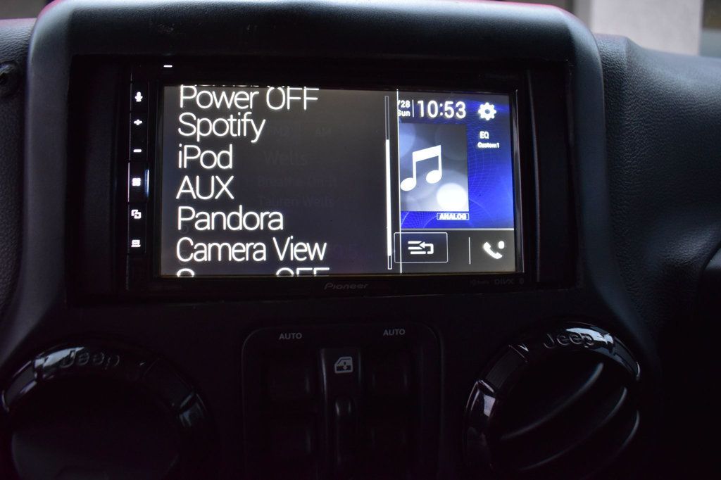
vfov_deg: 43.6
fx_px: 601
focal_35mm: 30
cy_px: 240
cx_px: 360
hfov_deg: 61.9
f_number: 4
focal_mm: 20
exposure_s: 1/15
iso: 1600
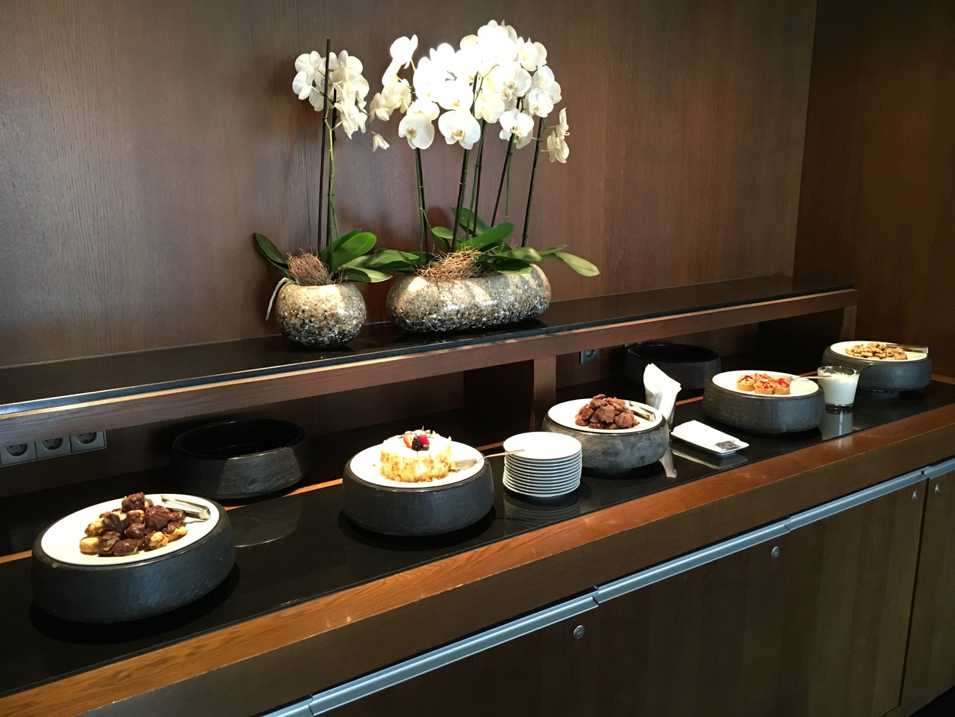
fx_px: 800
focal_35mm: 29
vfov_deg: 48.2
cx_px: 478
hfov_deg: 61.7
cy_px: 358
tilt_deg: -13.1
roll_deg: +1.4
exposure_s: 1/10
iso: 80
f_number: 2.2
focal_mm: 4.15
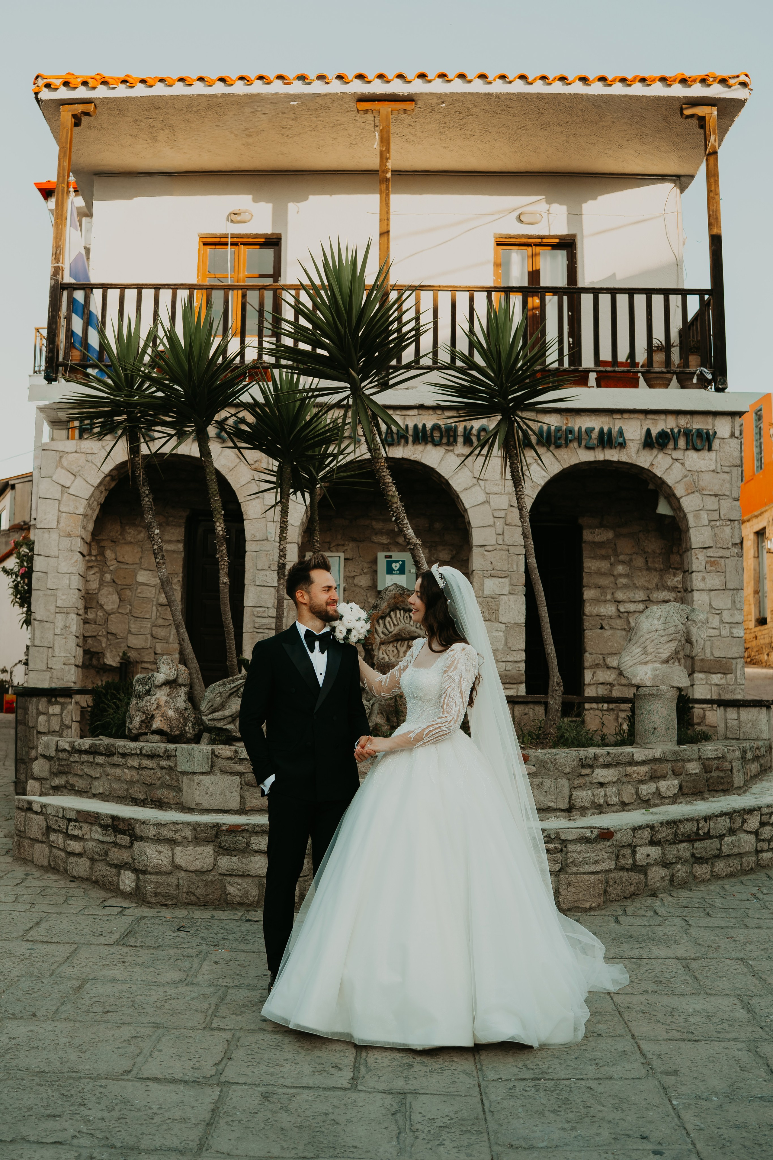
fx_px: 1127
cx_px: 386
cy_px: 580
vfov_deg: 54.4
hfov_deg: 37.9
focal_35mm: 35
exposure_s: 1/320
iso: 100
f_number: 3.2
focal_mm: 35
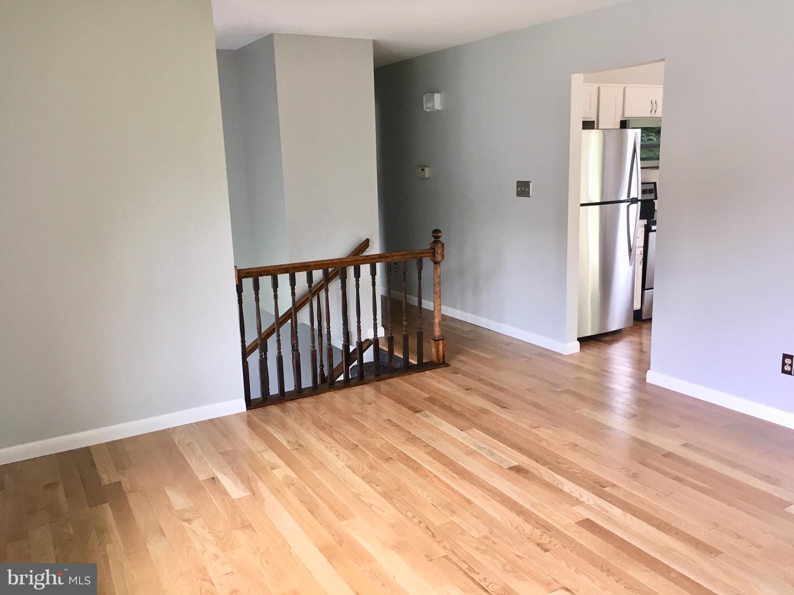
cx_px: 397
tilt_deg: -13.7
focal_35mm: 29
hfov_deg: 61.7
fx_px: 665
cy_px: 298
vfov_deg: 48.2
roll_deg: +1.1
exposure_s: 1/30
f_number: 2.2
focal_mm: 4.15
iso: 64
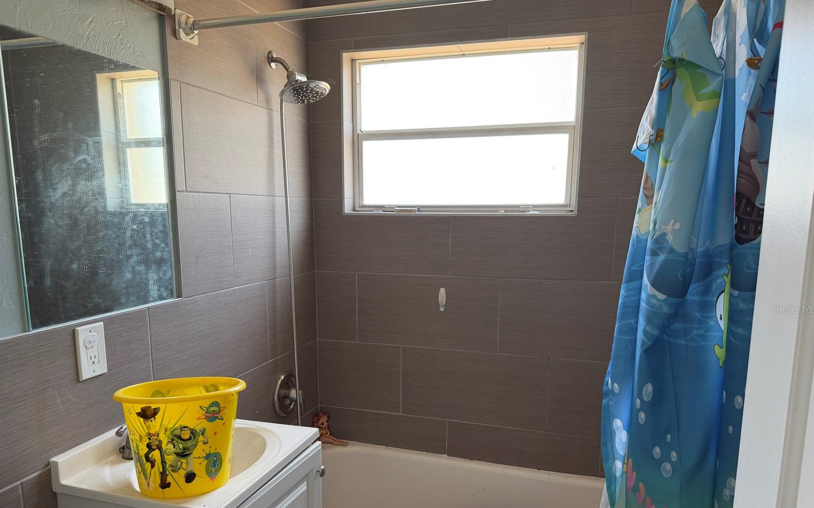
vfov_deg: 47.3
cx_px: 407
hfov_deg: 70.4
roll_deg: -0.2
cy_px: 309
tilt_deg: -8.5
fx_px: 577
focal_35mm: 26
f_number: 1.78
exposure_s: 1/121
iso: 125
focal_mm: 6.76
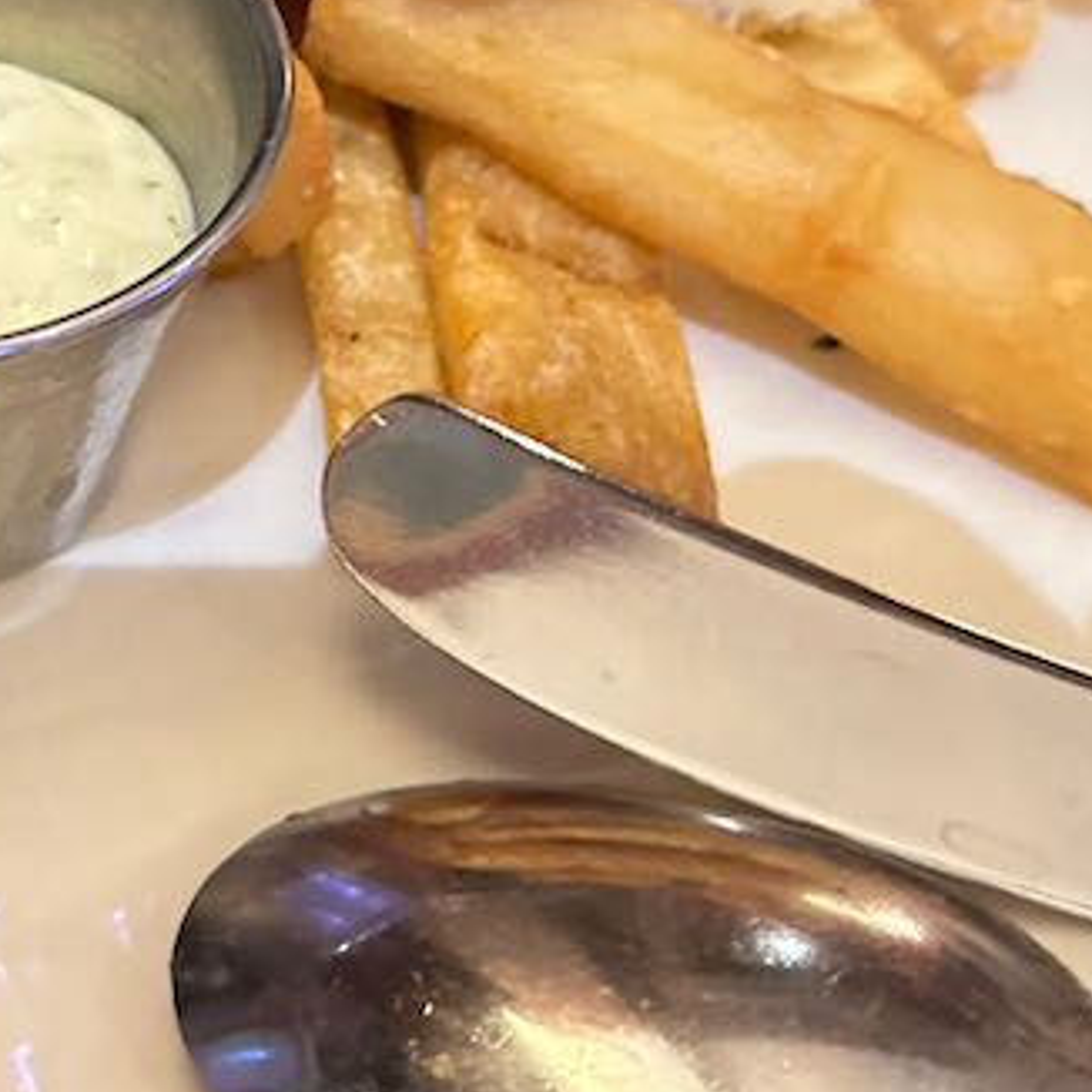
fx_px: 2320
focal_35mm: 65
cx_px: 100
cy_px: 111
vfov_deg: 25.7
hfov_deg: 25.6
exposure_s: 1/30
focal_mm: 6.86
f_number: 1.78
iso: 1250
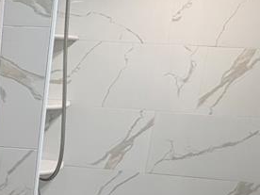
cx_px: -57
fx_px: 391
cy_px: 130
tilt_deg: -12.1
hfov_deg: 30.8
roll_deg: -2.0
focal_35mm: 52
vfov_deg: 27.9
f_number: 2.2
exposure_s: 1/120
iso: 200
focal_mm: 2.22
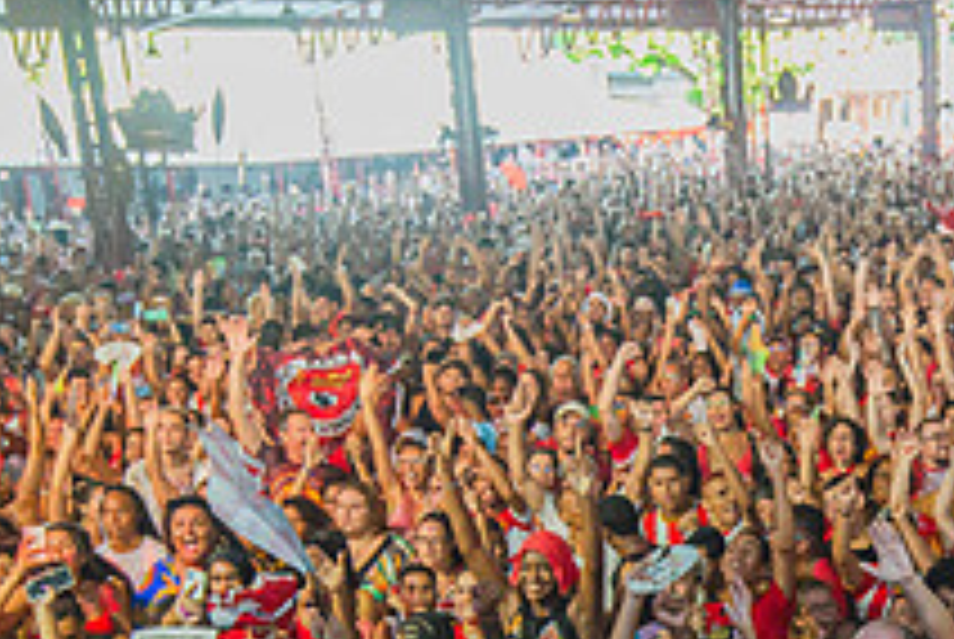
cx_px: 855
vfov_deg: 18.3
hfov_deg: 27.4
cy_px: 767
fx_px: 1884
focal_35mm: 71
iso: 3200
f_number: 4
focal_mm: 26
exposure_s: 1/320
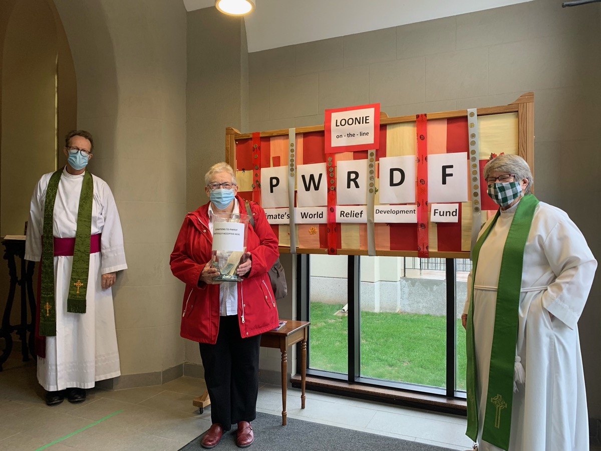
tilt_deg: -0.3
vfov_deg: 53.1
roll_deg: -0.5
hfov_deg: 67.3
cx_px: 300
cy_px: 226
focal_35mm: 26
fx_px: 451
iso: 100
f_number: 1.8
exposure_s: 1/96
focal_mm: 4.25
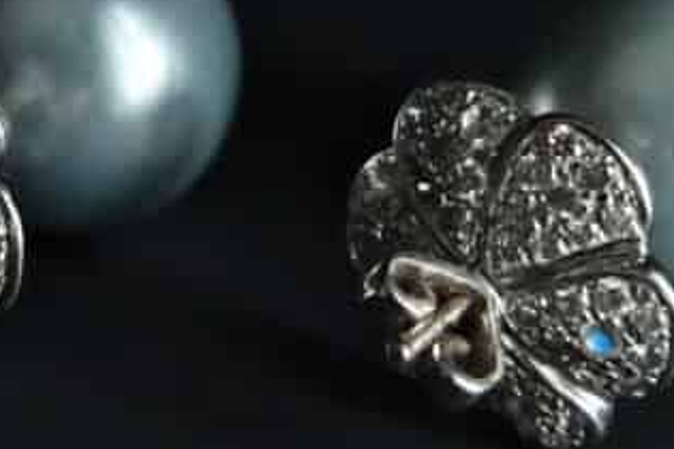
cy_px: 156
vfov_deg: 24.1
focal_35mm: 56
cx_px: 295
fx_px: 1048
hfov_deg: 35.6
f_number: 4
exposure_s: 1/8
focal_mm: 15
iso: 1600
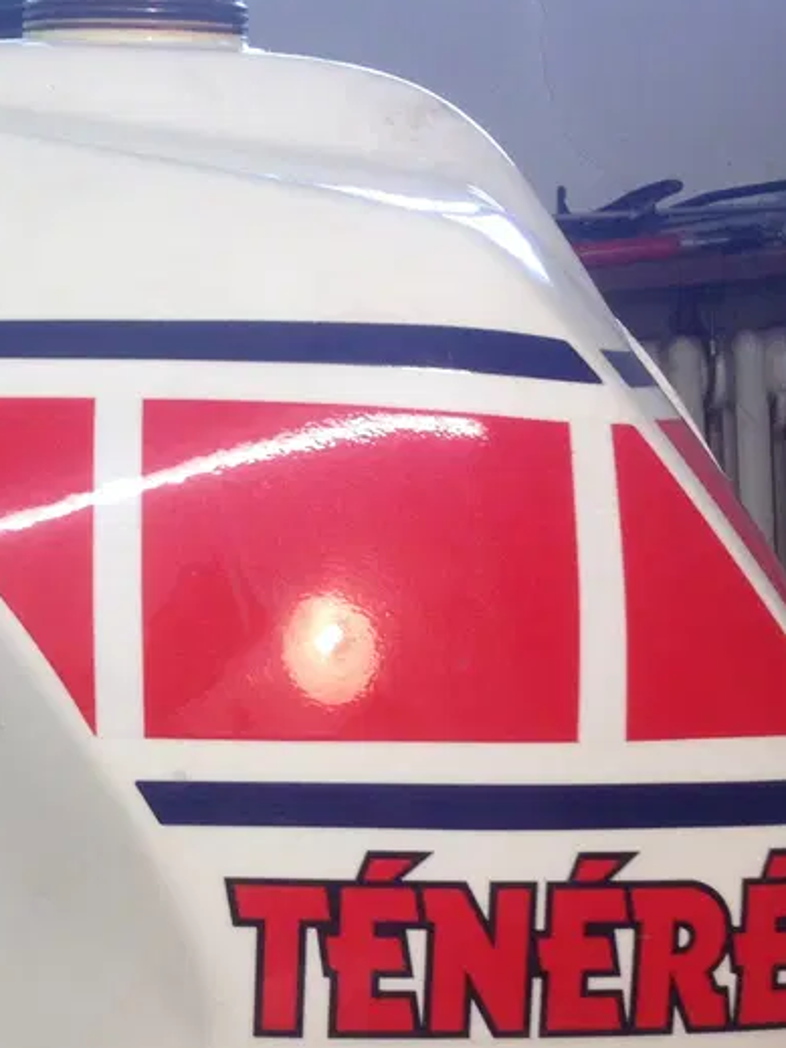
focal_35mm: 81
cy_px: 759
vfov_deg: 23.9
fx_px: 2453
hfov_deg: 17.8
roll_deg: +4.0
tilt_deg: -13.6
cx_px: 22
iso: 64
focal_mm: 4.28
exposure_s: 1/50
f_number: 2.4
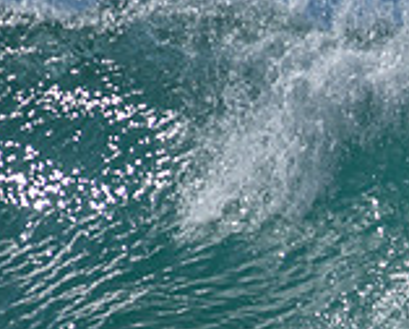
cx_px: 659
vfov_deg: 0.6
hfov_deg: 0.7
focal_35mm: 2776
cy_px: 398
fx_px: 33645
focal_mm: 800
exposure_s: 1/1600
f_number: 11
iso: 1100
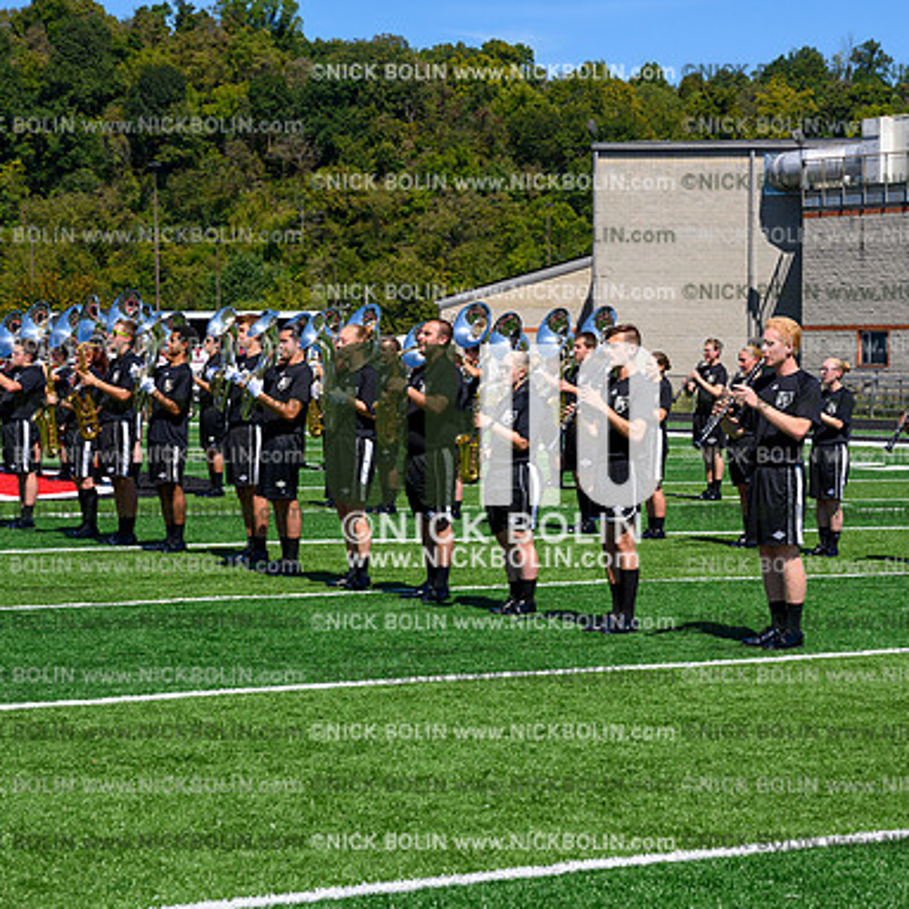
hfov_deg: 19.3
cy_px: 457
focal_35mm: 90
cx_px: 491
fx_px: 2674
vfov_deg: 19.3
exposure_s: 1/640
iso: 160
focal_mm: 70
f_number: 8
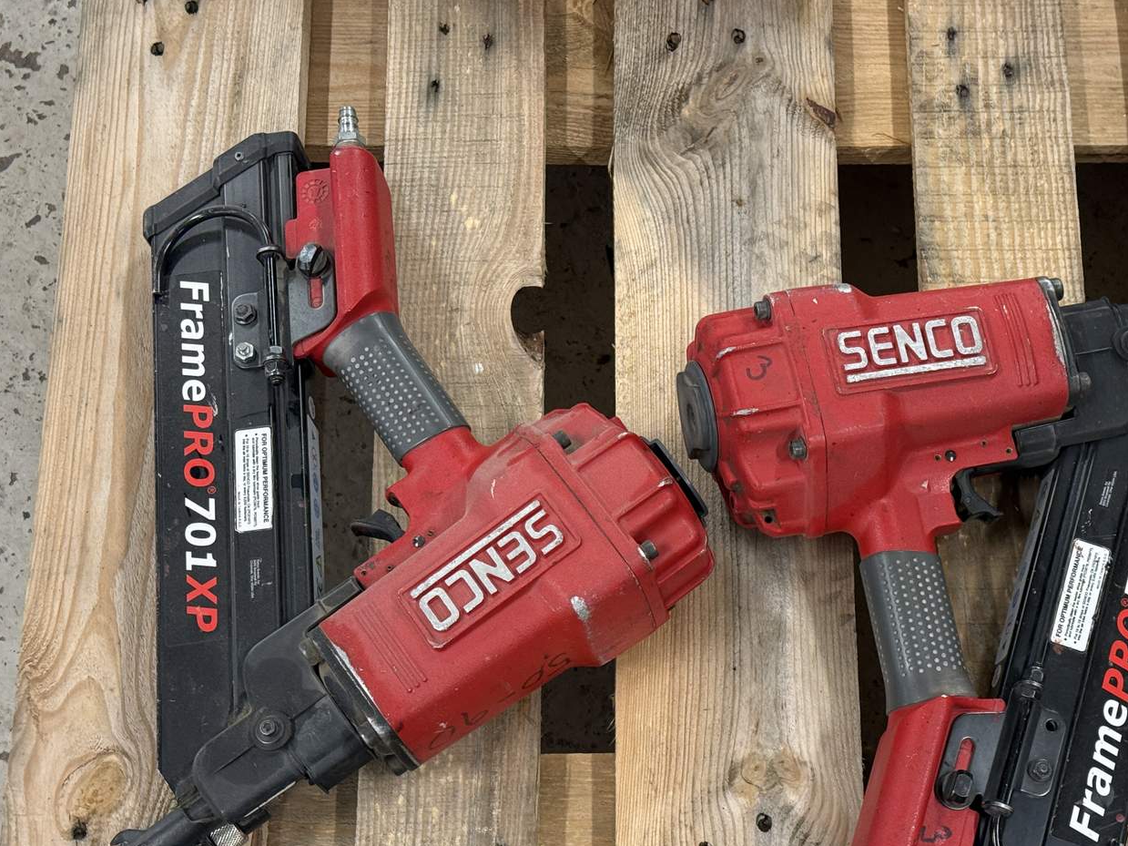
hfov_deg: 31.1
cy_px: 544
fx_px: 2020
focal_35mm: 62
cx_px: 694
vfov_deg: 23.6
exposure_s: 1/50
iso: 160
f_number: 1.78
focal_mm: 6.76
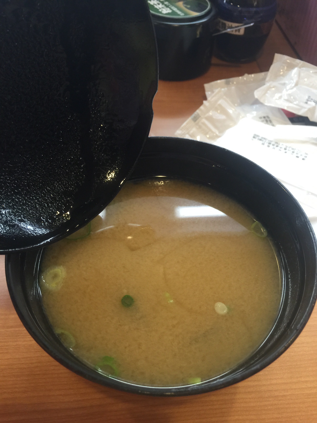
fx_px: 354
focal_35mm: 29
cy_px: 212
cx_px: 158
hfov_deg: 48.2
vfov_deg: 61.7
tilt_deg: -49.8
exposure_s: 1/30
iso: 50
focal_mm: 4.15
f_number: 2.2
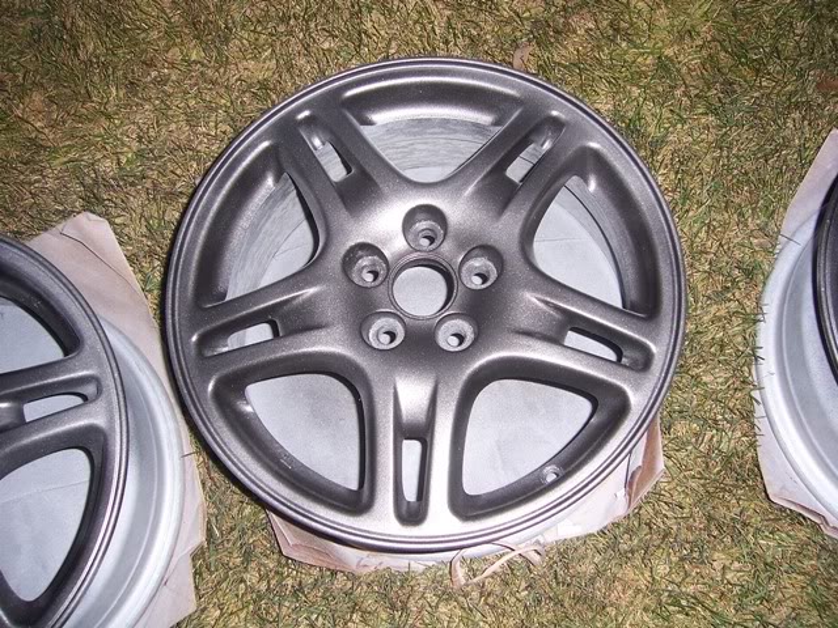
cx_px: 419
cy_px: 314
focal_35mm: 36
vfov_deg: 39.7
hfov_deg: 51.4
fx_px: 872
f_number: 3
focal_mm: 6
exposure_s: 1/60
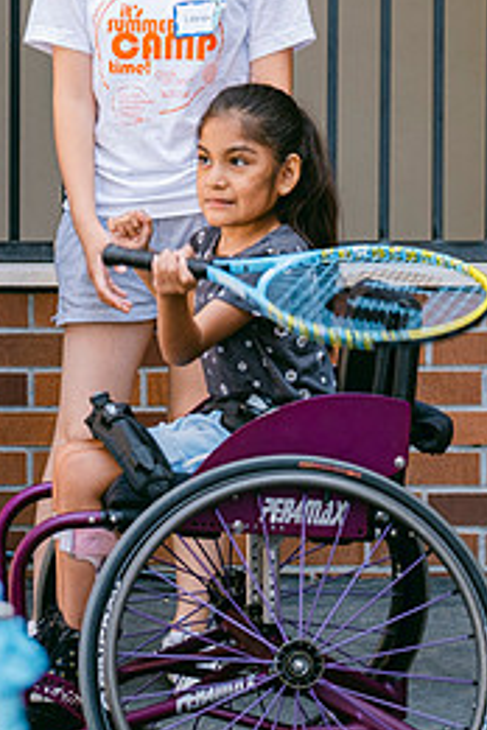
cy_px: 211
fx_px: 4829
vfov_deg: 8.6
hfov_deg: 5.8
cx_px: 8
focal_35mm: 238
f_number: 2.8
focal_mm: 71.5
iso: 160
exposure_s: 1/140
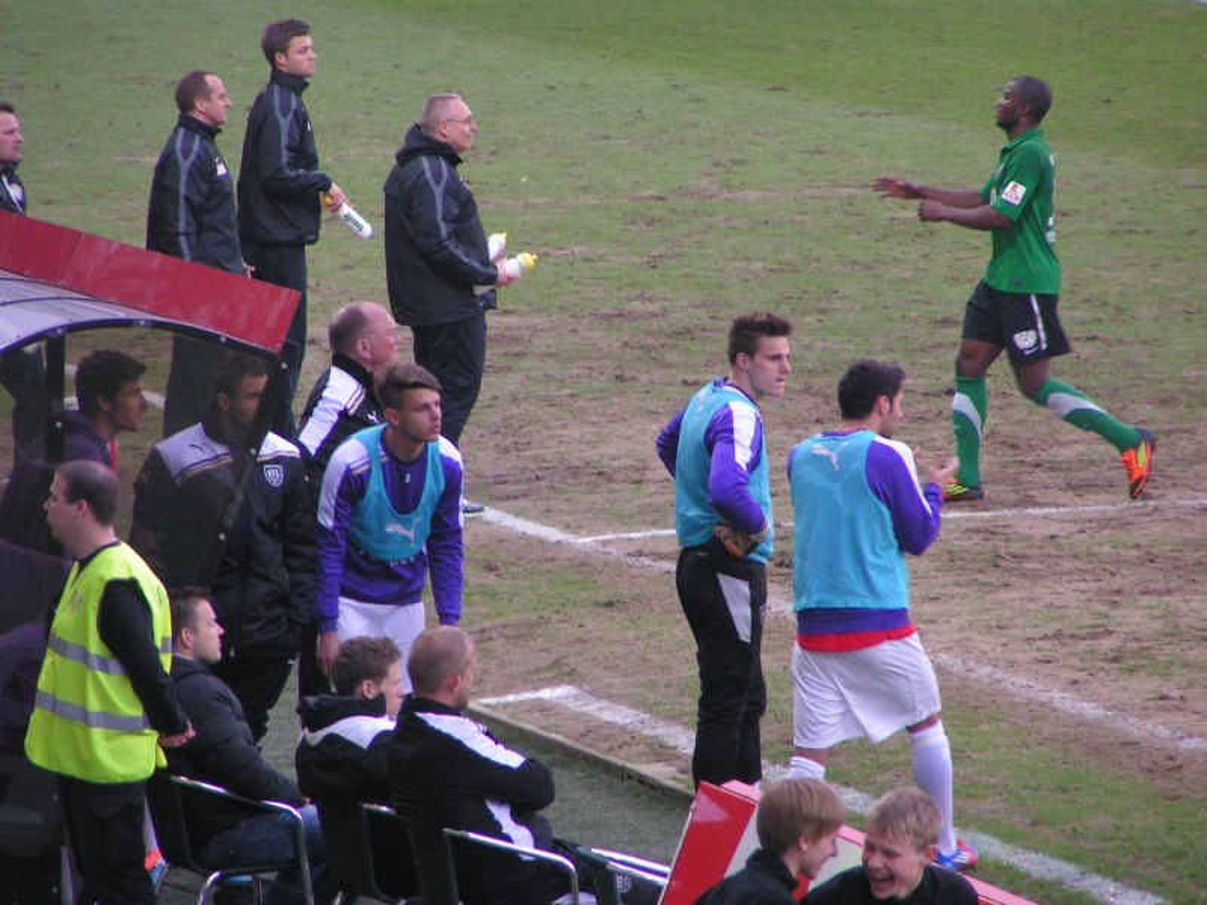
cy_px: 452
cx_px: 604
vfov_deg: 3.9
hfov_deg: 5.2
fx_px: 13250
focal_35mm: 380
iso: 200
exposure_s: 1/125
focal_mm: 58
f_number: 3.5
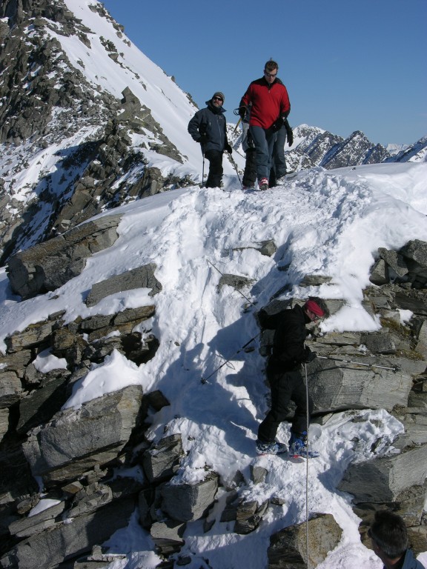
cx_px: 214
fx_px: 1020
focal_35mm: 62
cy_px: 284
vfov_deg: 31.2
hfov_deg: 23.7
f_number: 7.2
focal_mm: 15.7
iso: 50
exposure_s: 1/575
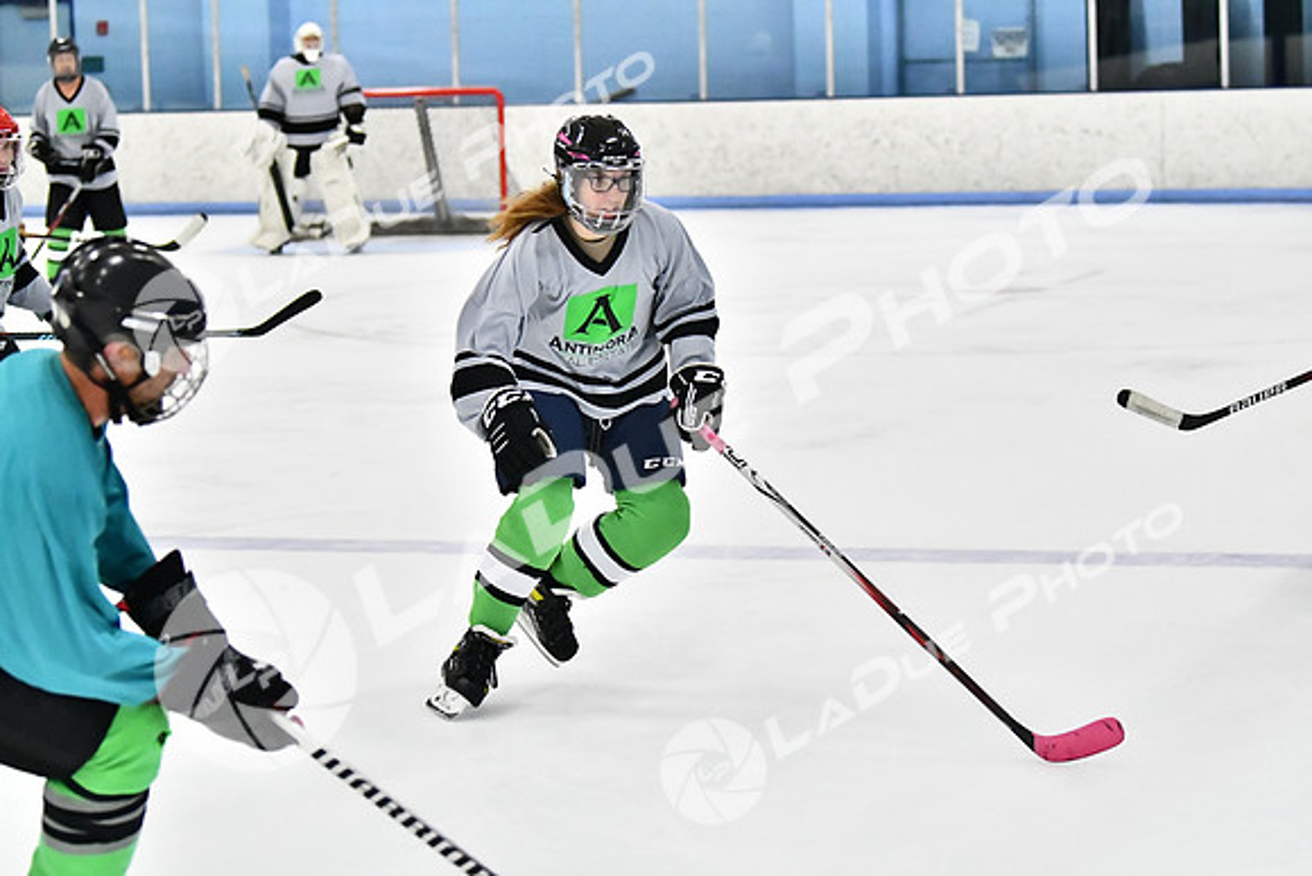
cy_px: 438
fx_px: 5468
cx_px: 656
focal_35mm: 150
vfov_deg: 9.2
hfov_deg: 13.7
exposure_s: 1/1600
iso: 8000
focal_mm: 100
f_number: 2.8
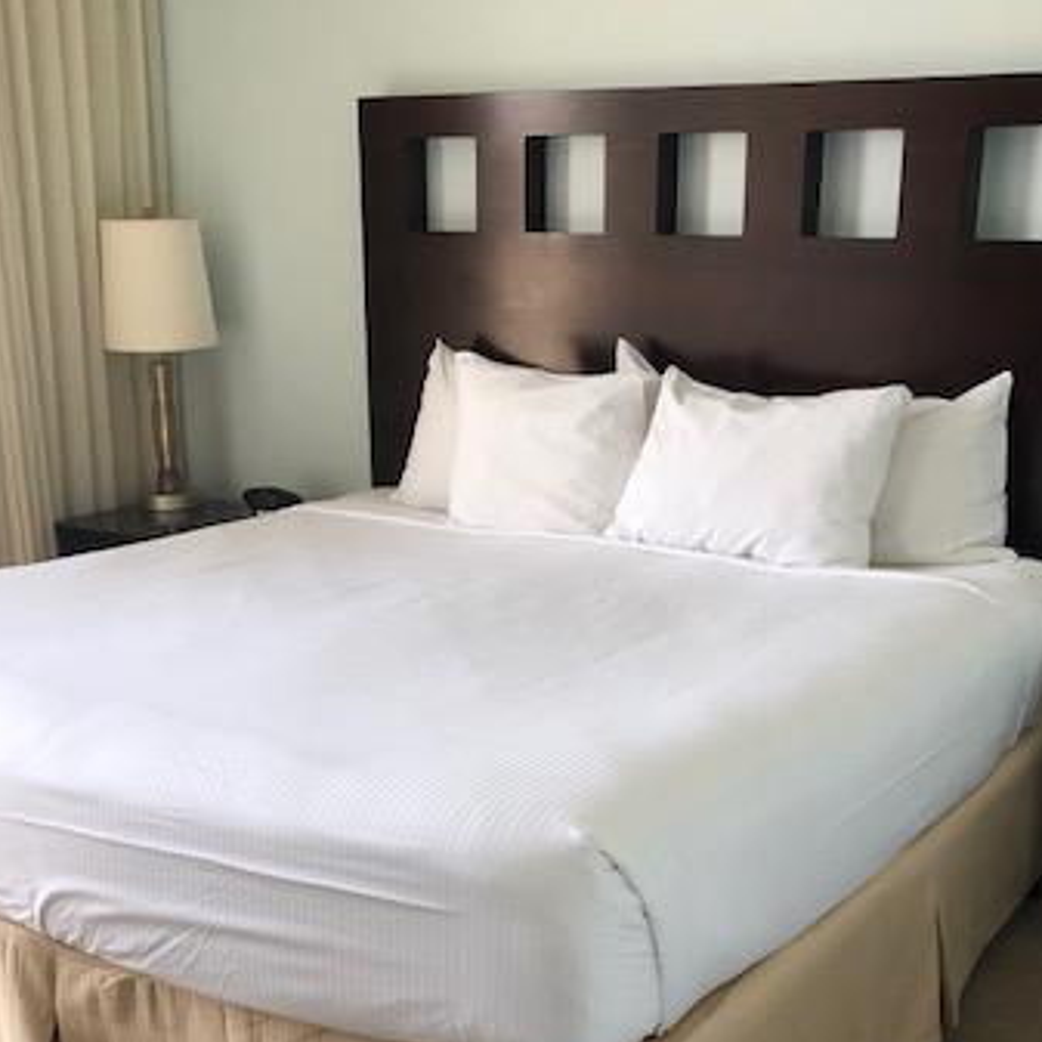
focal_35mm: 47
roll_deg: +1.4
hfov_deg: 36.1
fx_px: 1601
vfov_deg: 35.3
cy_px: 776
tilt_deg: -20.5
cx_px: 519
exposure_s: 1/30
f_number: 1.8
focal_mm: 3.99
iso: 25
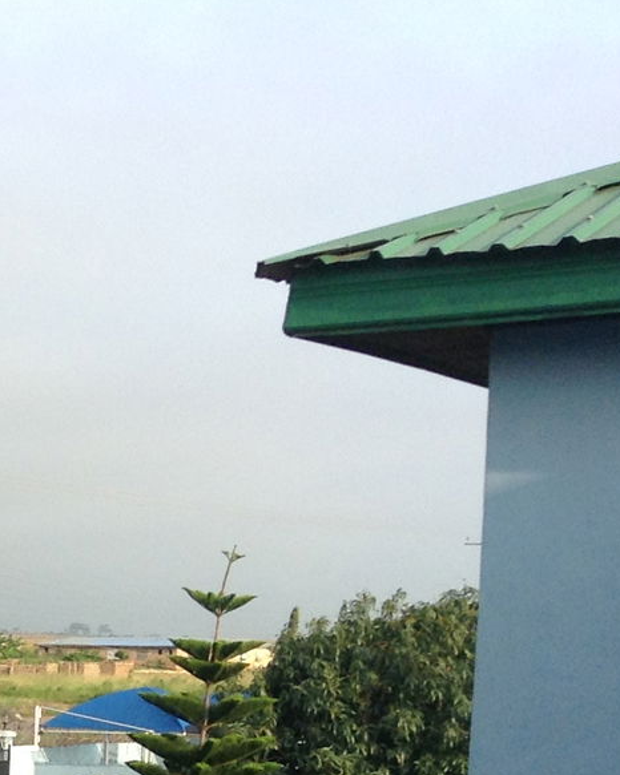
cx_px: -470
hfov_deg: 13.2
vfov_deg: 17.3
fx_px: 2433
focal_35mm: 106
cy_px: 915
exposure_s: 1/439
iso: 25
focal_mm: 3.3
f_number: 2.4
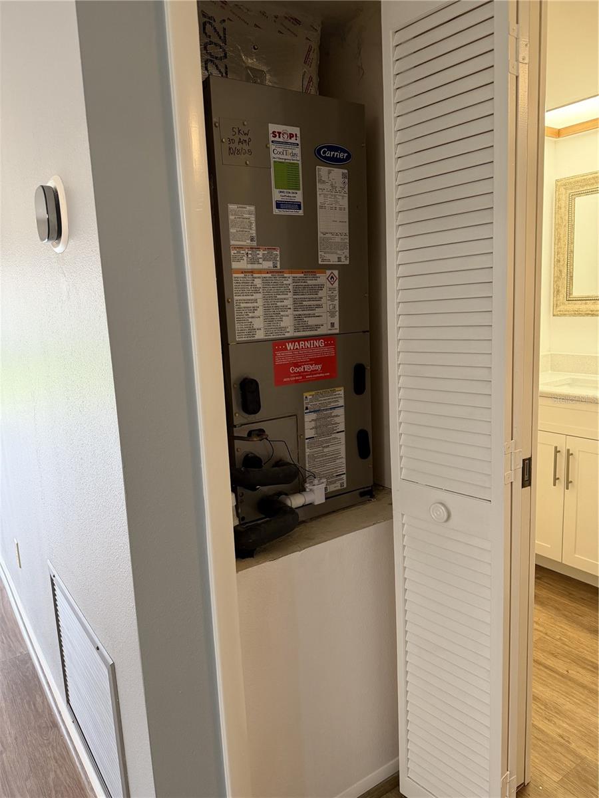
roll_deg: +2.7
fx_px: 554
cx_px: 300
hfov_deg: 56.8
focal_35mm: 24
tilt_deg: -9.6
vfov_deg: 71.6
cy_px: 399
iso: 250
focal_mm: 6.76
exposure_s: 1/60
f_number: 1.78
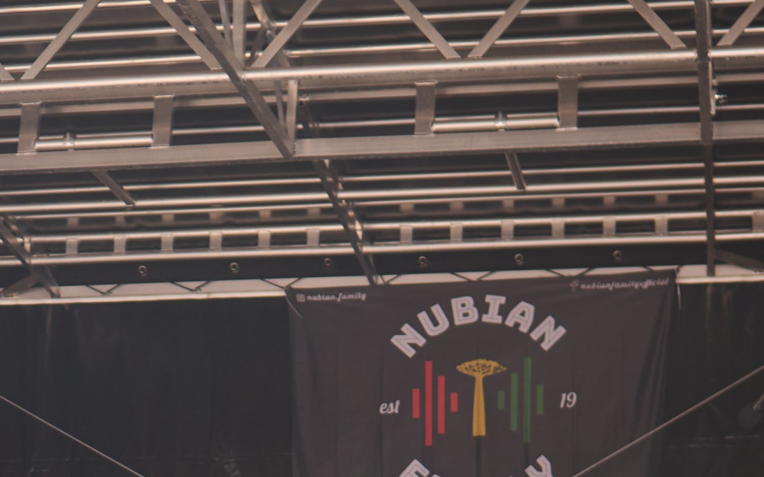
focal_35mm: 106
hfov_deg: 19.6
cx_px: 312
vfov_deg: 11.7
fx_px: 2207
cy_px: 743
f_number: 1.8
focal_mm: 35
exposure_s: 1/1000
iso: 100
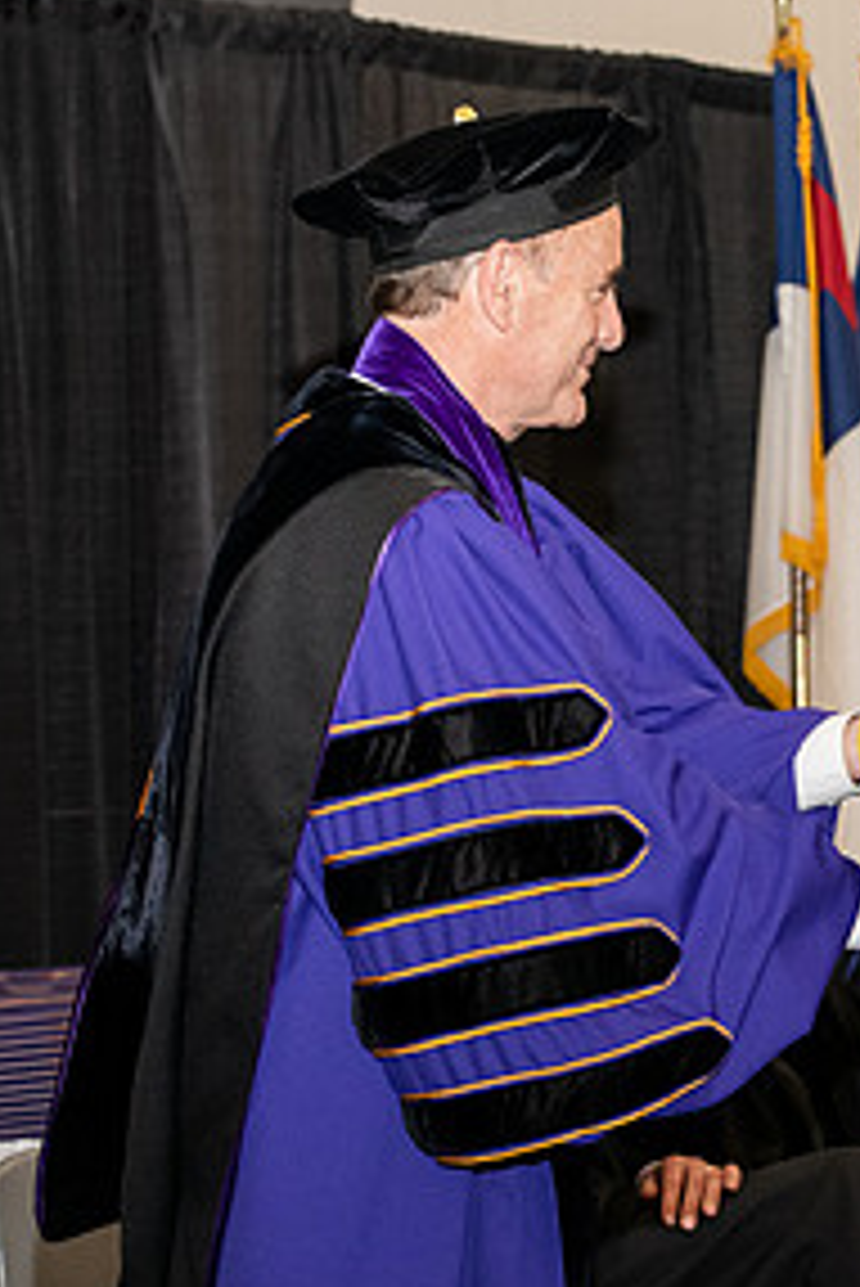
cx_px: 896
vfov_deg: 13.5
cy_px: 632
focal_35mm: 152
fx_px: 5440
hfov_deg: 9.0
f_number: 5.6
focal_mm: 75
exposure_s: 1/200
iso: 2000
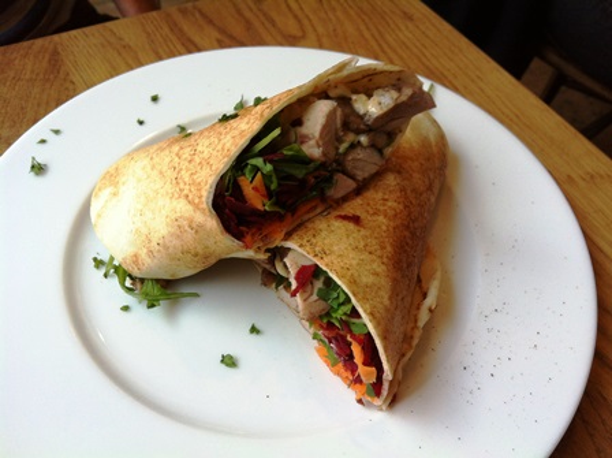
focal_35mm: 35
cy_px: 229
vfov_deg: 40.6
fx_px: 618
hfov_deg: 52.7
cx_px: 306
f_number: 2.8
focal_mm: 3.85
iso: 100
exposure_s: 1/60
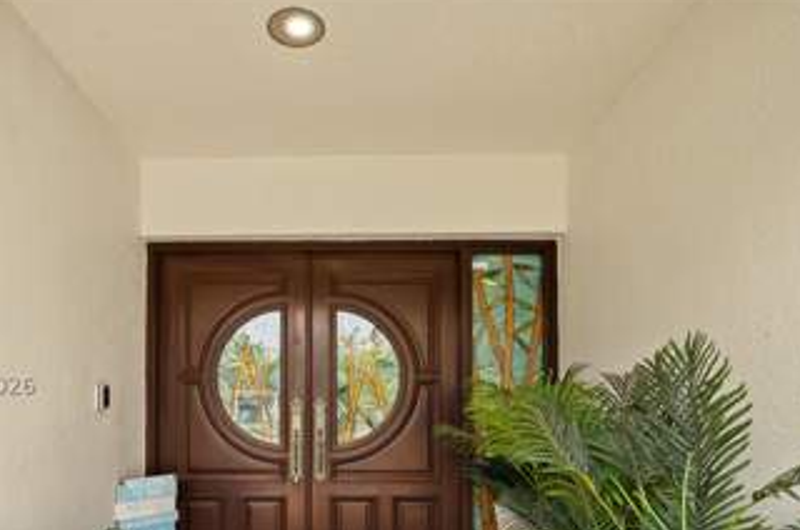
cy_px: 382
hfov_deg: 72.9
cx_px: 312
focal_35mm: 24
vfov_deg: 51.2
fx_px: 532
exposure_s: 1/10
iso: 200
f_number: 8
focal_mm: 16
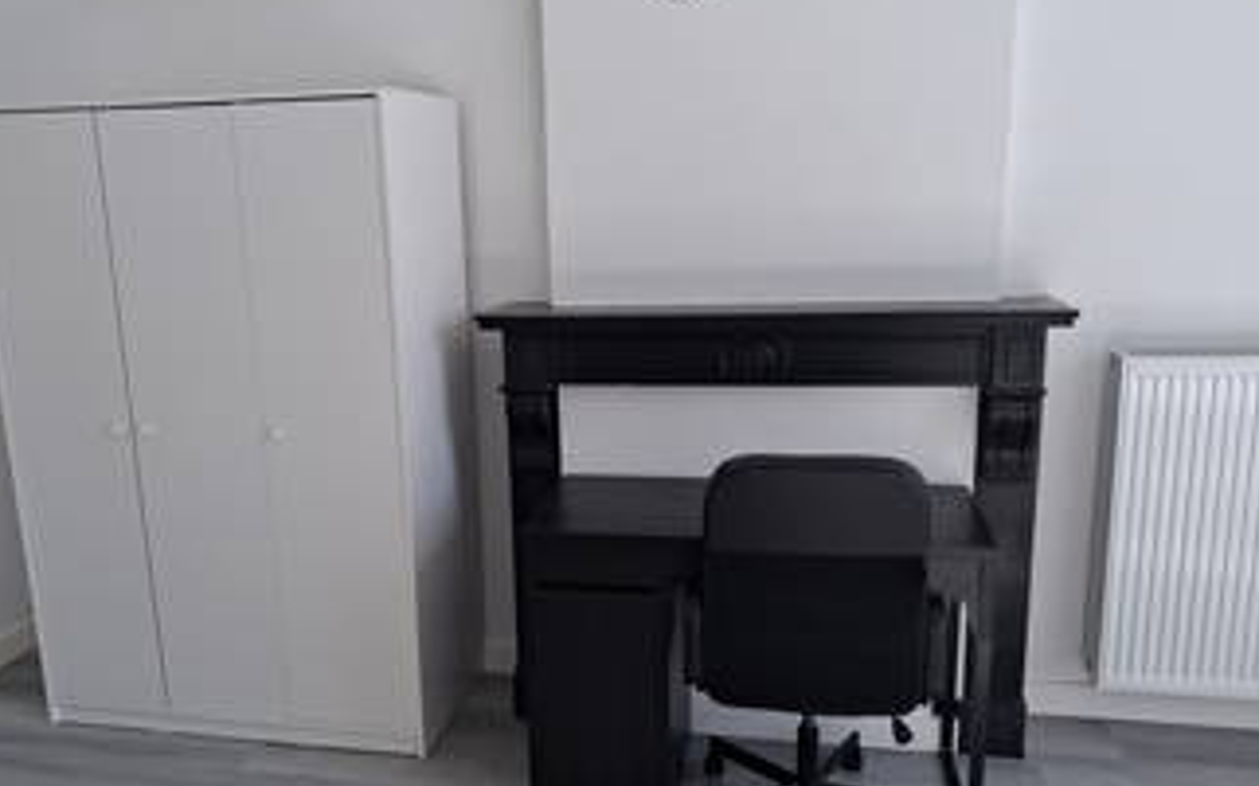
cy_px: 473
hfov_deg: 59.6
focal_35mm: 32
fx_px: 1098
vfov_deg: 39.2
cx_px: 594
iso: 32
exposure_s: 1/100
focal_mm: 4
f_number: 1.8
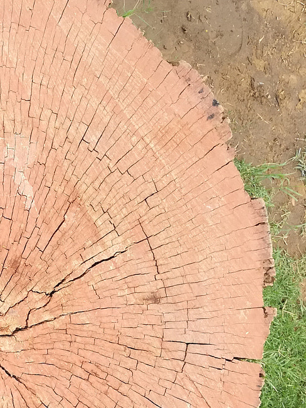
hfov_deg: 21.6
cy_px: 299
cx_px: -45
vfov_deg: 29.8
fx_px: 754
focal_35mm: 64
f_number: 2.2
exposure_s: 1/115
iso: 50
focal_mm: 3.83
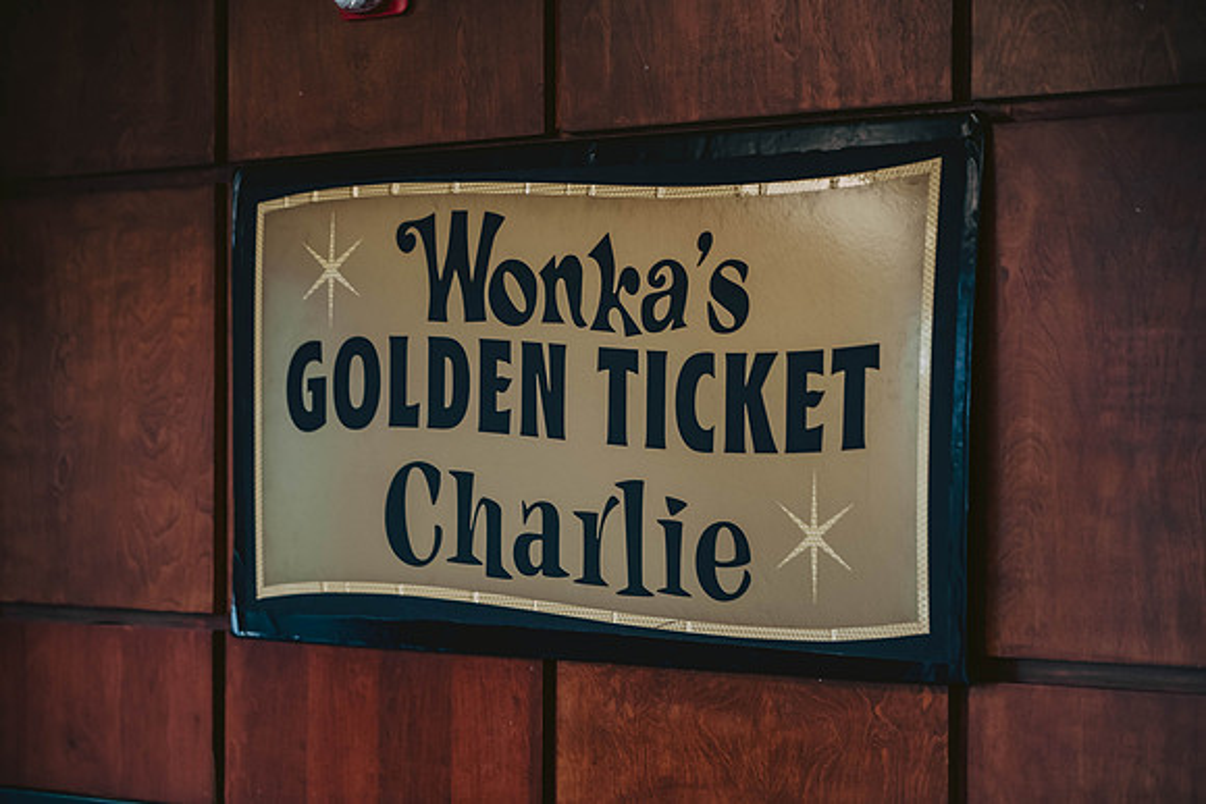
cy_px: 402
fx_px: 3518
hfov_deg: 19.5
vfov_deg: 13.0
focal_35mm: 105
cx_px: 603
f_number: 2.8
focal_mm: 105
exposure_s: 1/100
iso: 1250
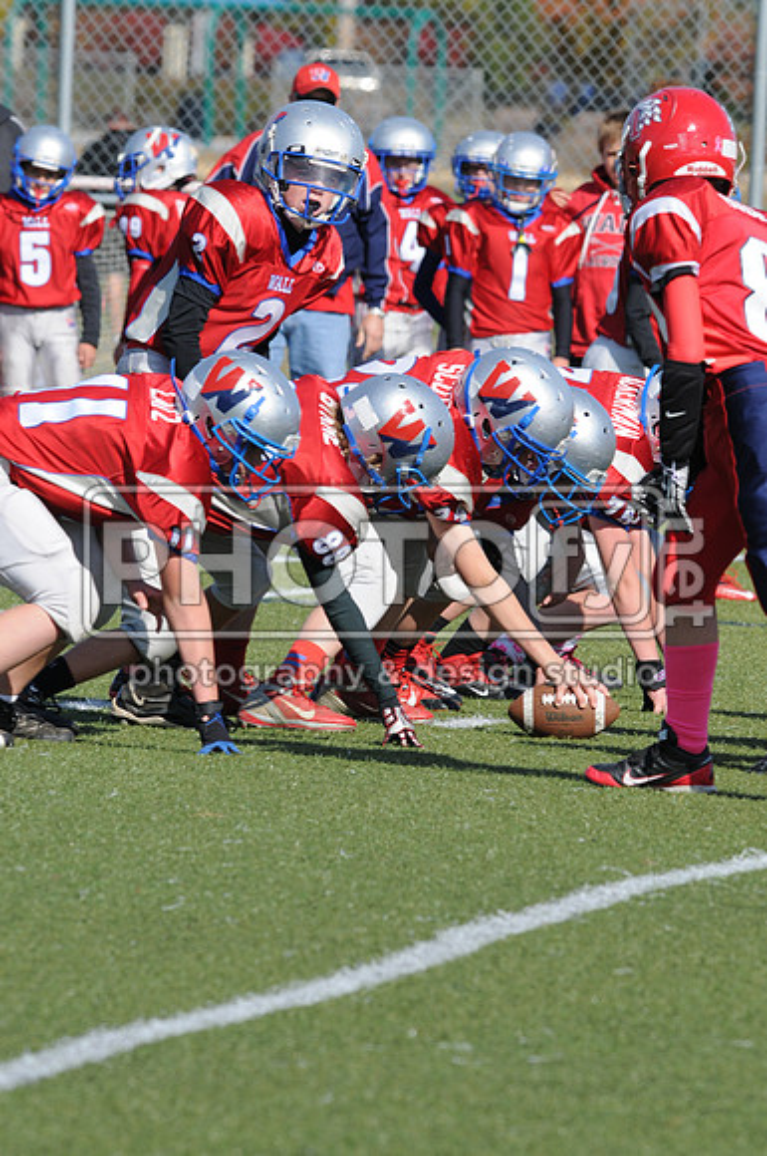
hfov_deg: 3.0
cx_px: 384
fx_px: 14423
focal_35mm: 450
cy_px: 578
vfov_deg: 4.6
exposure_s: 1/500
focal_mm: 300
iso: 200
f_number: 9
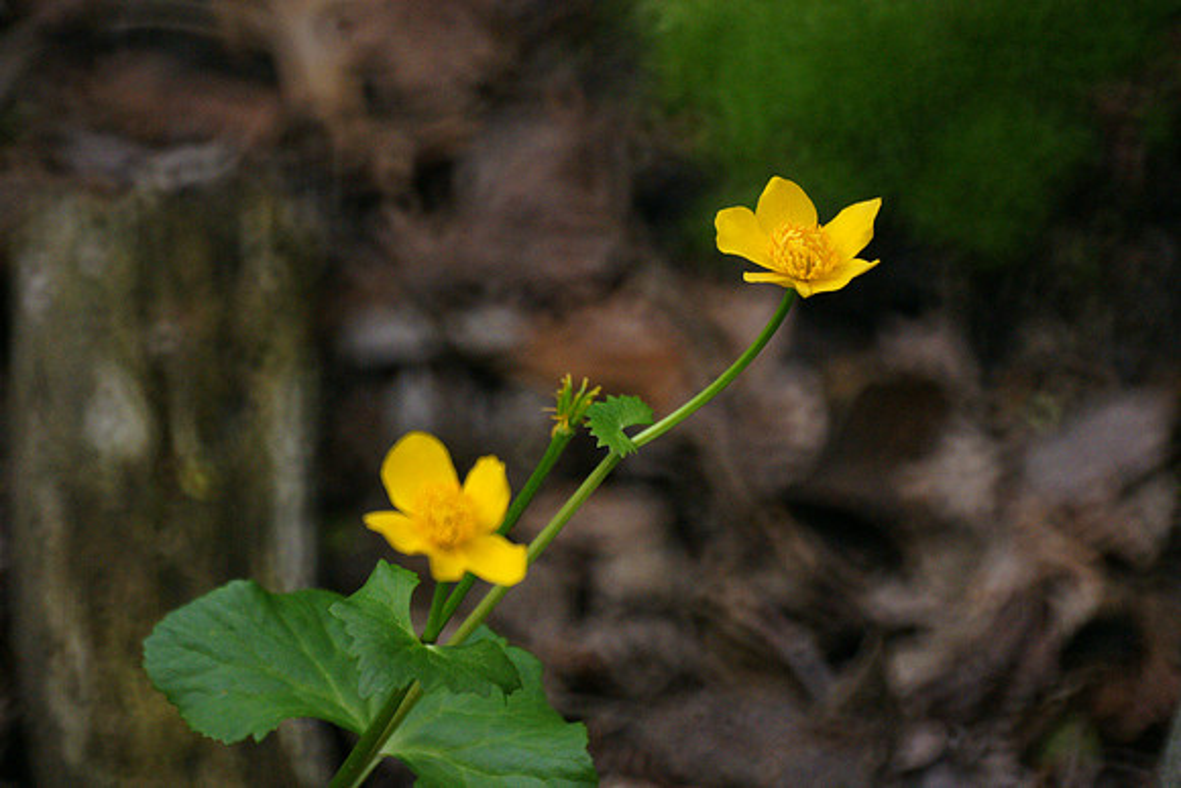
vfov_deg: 1.8
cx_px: 590
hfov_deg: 2.7
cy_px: 394
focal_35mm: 750
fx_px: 24609
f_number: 8
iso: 1600
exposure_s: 1/500
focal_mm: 500
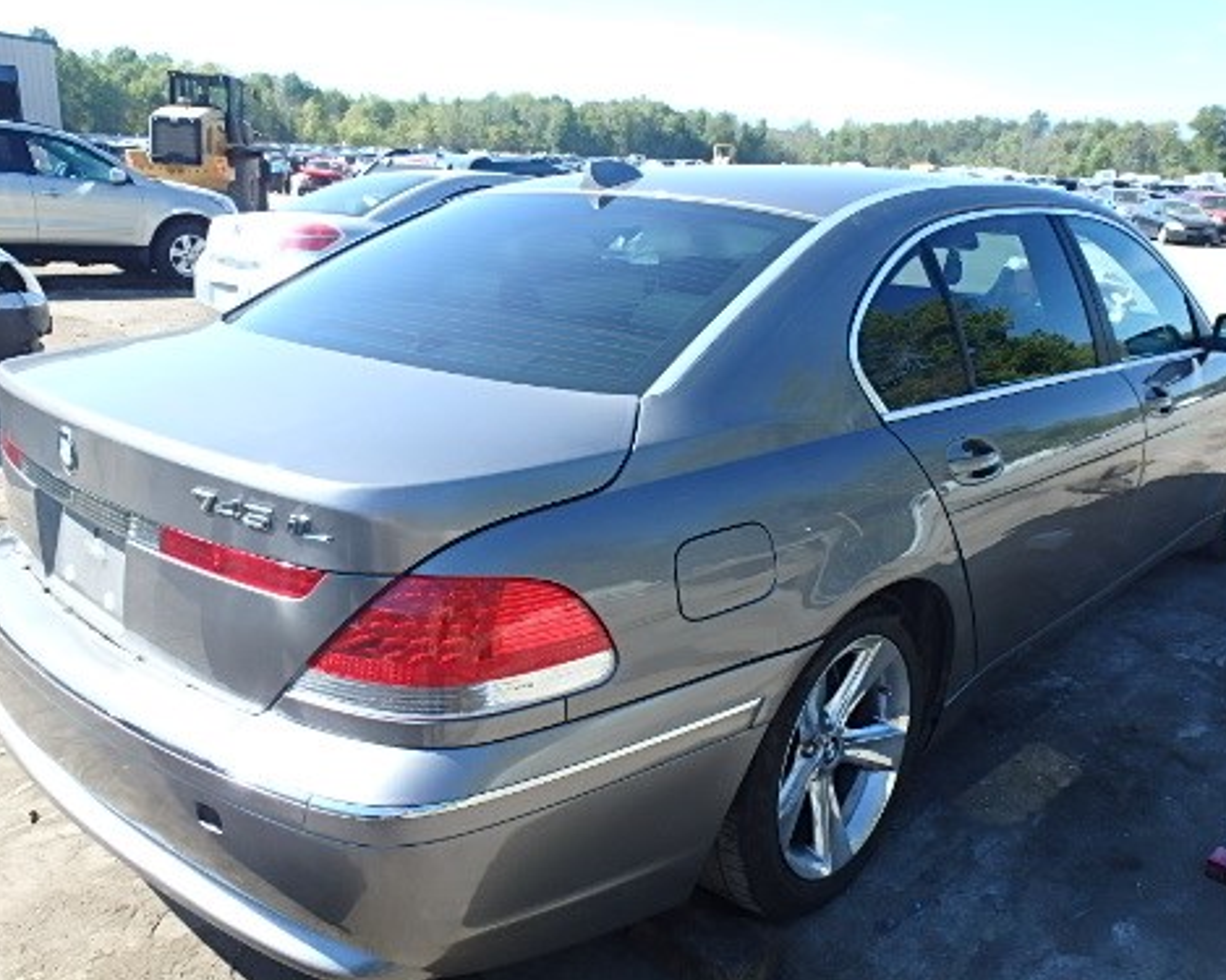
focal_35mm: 28
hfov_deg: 62.2
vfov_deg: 51.5
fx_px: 1016
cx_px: 654
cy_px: 523
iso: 125
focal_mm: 3.7
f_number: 3.5
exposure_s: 1/320
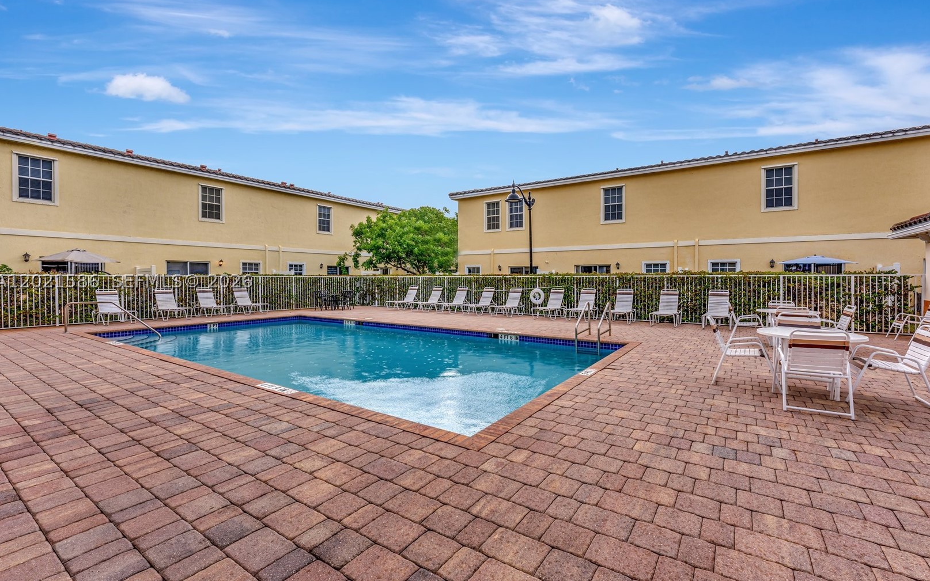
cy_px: 280
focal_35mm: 16
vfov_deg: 72.1
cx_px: 479
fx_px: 399
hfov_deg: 98.7
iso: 125
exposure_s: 1/160
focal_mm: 14.7
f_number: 8
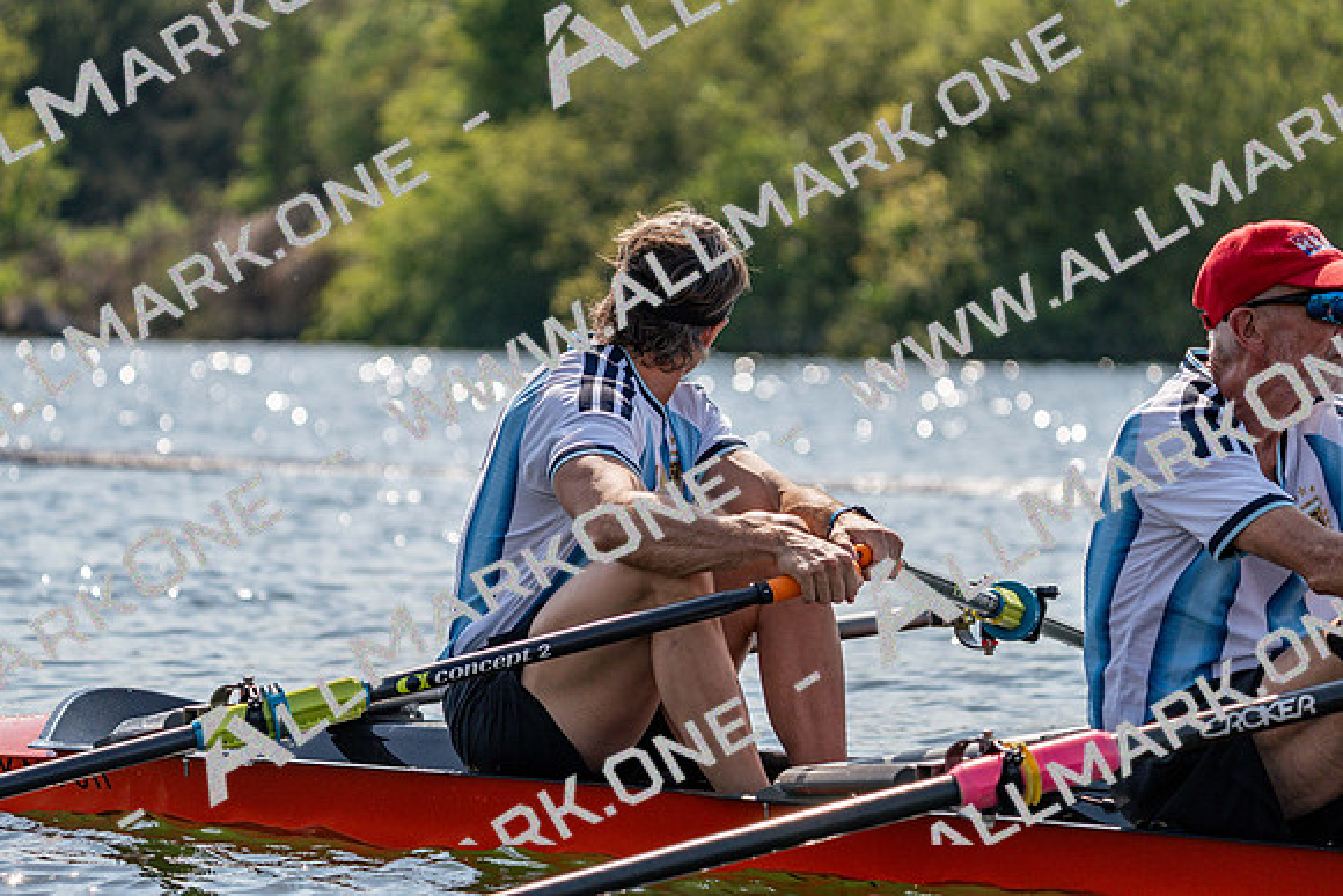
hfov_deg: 10.3
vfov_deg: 6.9
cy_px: 448
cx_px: 672
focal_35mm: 200
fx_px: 7463
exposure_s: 1/1600
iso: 200
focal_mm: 200
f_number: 5.6
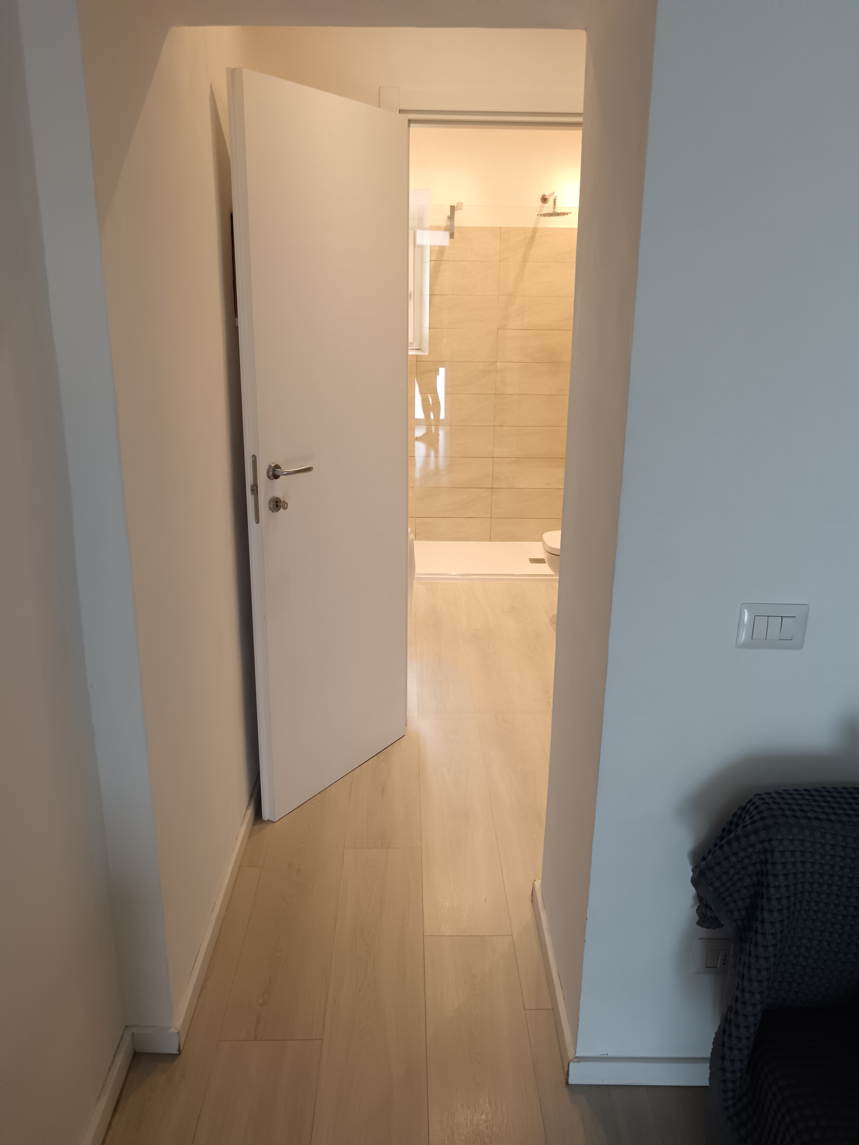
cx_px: 430
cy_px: 572
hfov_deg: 51.4
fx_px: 893
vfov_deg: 65.3
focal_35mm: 27
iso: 950
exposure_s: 1/33.3
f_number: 1.9
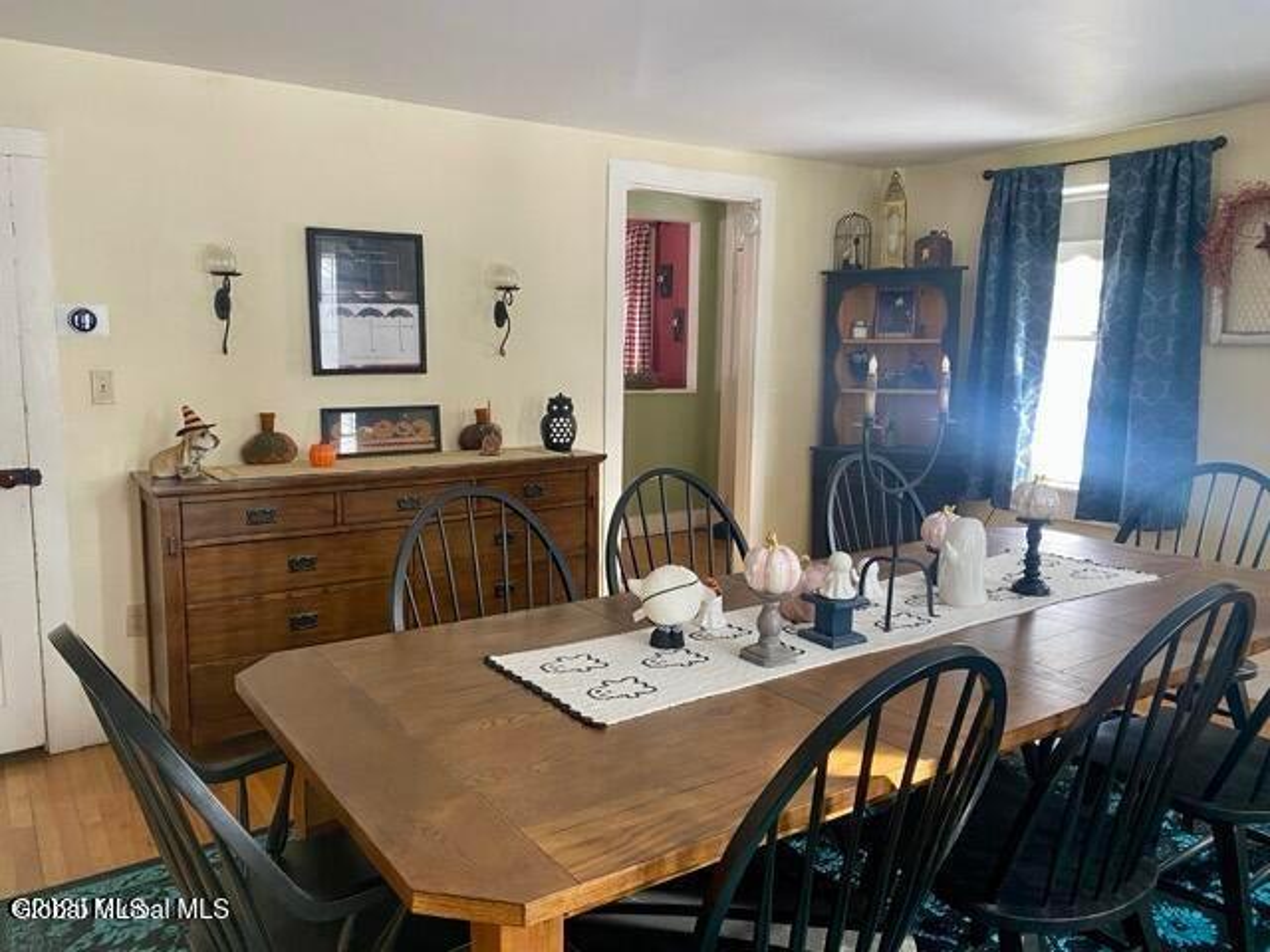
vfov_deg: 53.1
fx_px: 954
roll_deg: -1.7
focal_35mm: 26
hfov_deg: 67.3
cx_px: 635
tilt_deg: -7.4
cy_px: 476
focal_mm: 4.25
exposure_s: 1/60
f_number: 1.8
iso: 200
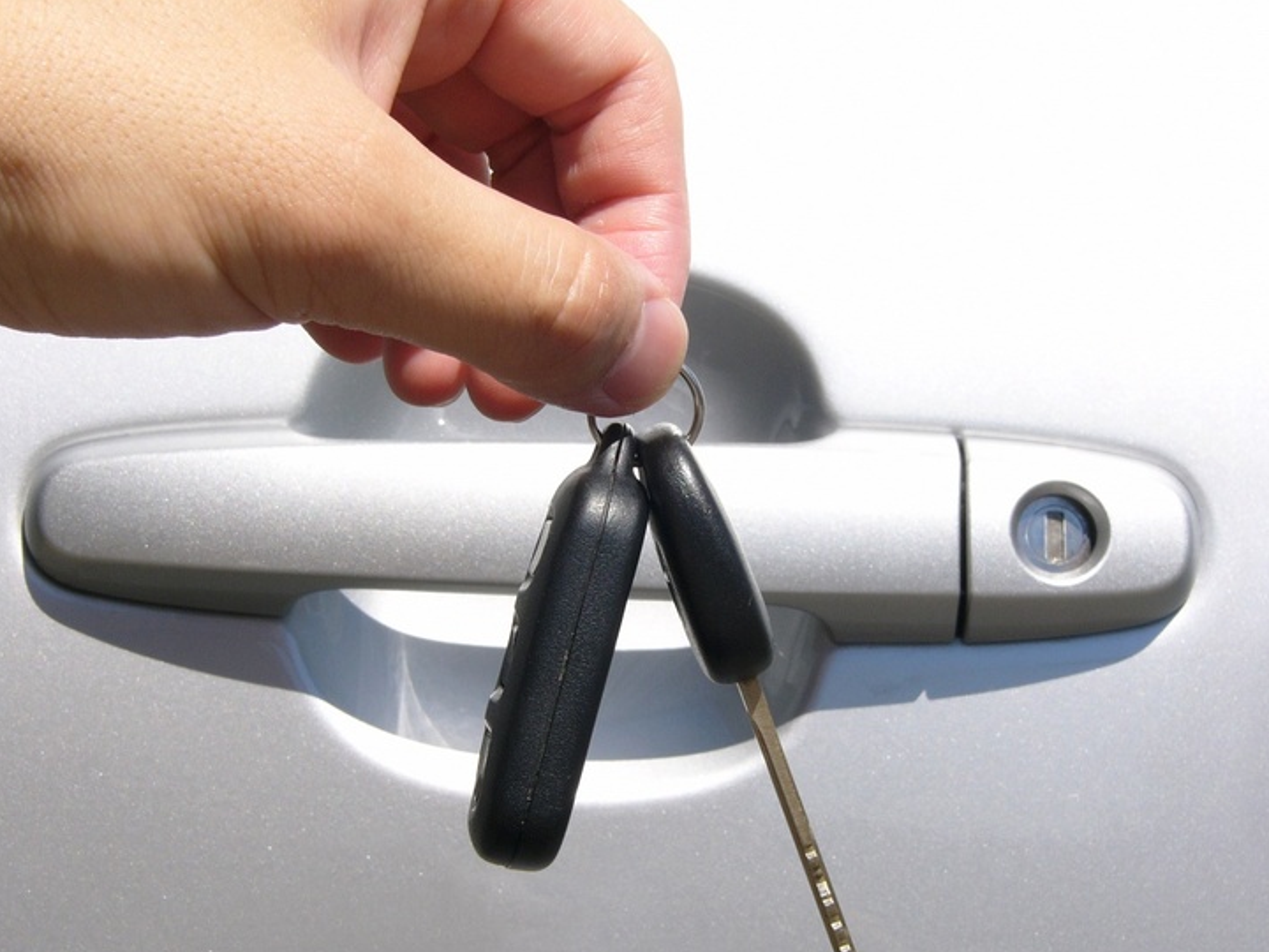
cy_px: 527
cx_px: 610
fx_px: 3299
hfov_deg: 21.8
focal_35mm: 90
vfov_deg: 16.4
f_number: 8
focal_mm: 13.5
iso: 50
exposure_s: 1/160
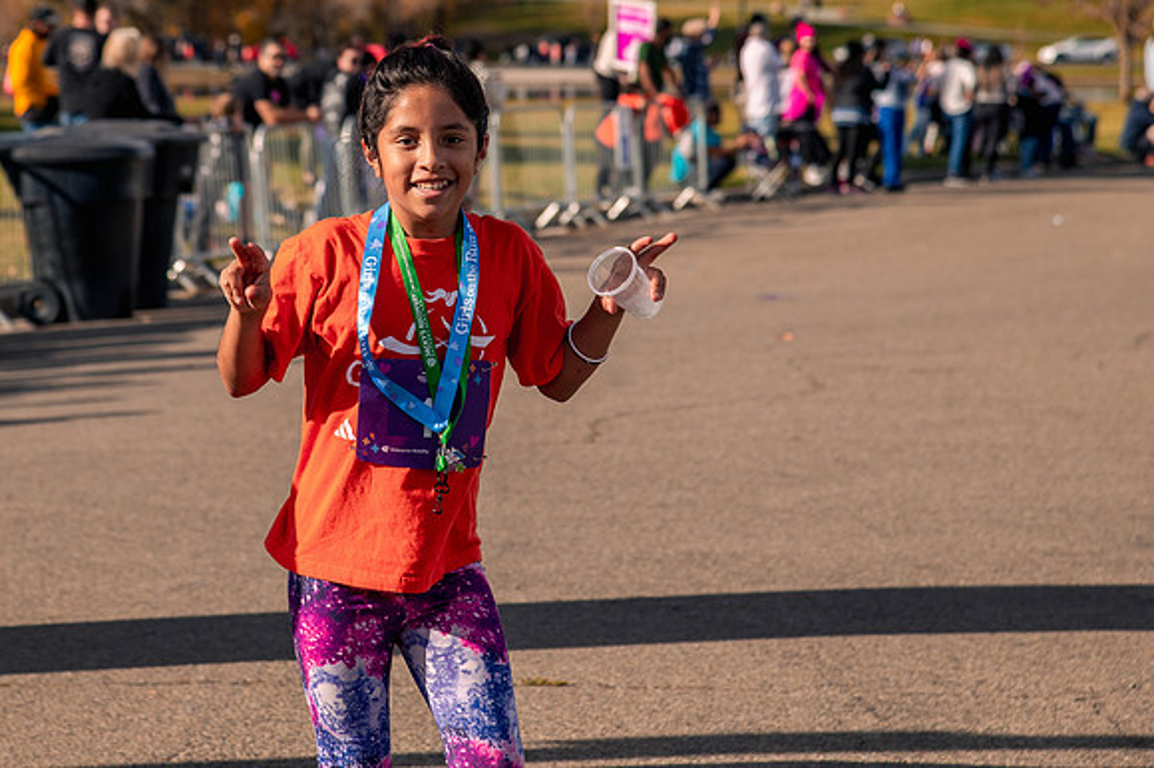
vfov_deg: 9.0
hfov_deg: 13.5
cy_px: 200
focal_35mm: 152
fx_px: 4855
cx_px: 424
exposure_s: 1/800
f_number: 5.6
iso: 200
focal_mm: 98
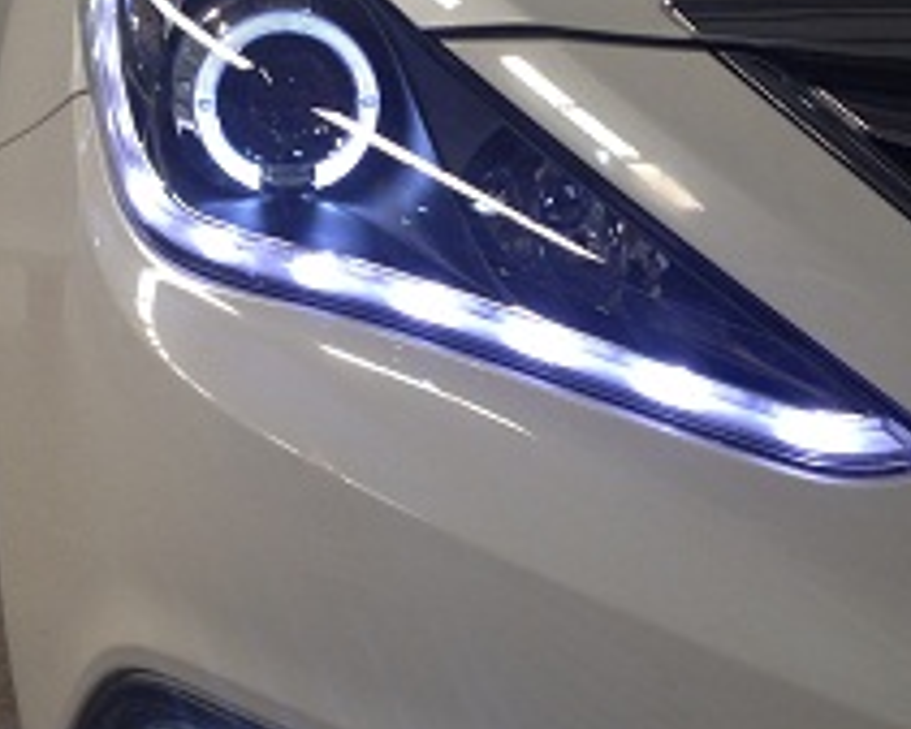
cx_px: 376
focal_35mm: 81
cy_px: 196
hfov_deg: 23.5
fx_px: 2185
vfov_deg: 18.9
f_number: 2.4
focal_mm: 4.28
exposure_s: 1/30
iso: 80
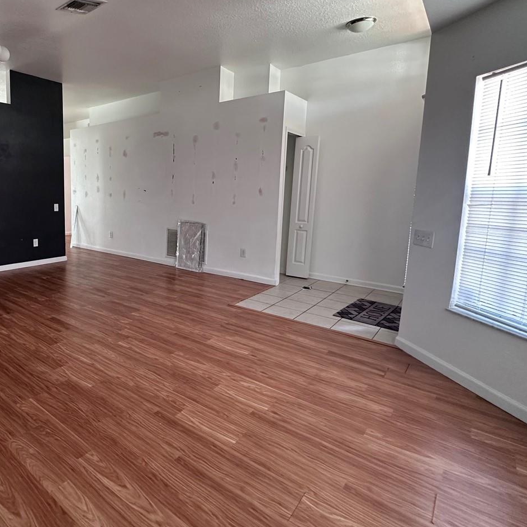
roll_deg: -1.0
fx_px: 362
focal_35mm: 21
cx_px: 140
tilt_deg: -7.5
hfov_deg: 68.1
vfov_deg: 72.0
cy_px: 239
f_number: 2.2
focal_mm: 2.22
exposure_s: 1/64
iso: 320
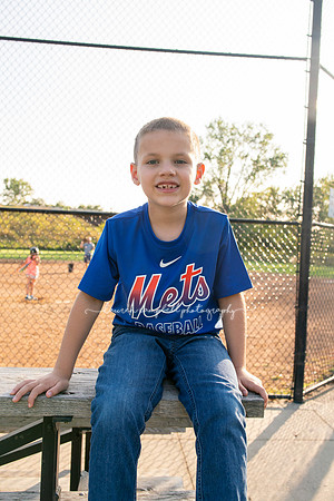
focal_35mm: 35
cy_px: 250
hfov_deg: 37.9
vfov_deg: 54.4
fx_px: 487
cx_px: 167
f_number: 7.1
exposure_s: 1/250
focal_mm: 35
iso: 400
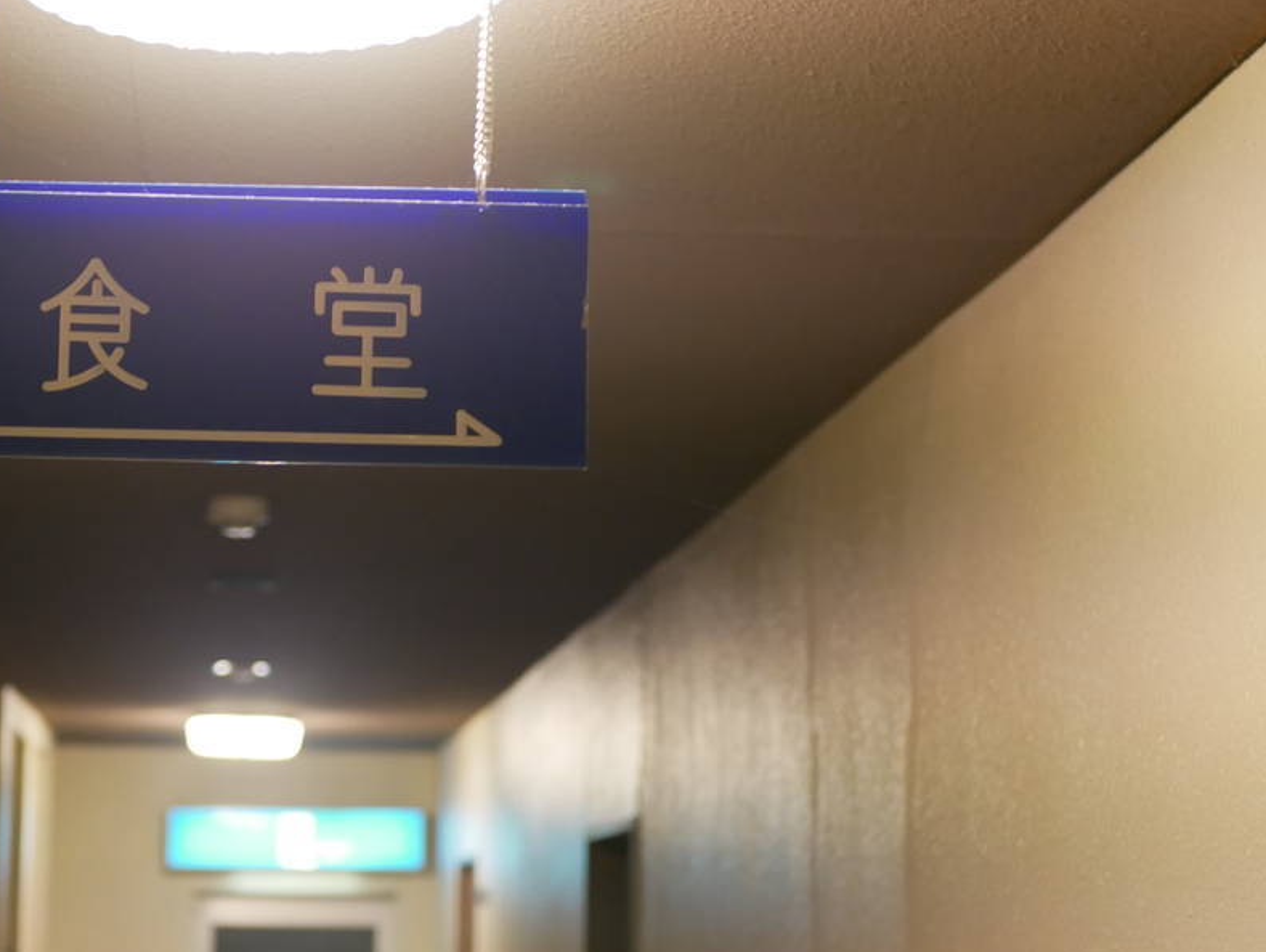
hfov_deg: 25.5
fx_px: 2782
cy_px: 452
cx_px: 435
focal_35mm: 76
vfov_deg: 19.4
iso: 1000
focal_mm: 25
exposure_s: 1/60
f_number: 2
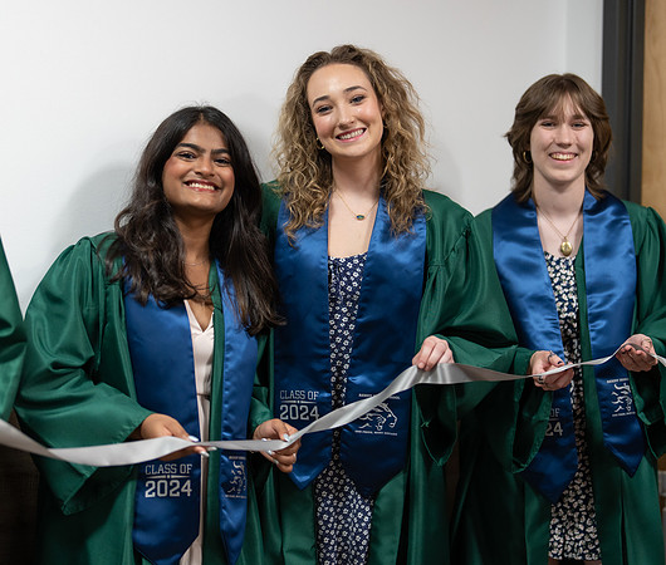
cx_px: 330
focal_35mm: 62
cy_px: 266
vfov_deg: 25.6
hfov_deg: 29.9
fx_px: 1247
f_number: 1.2
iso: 500
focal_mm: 50
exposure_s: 1/320
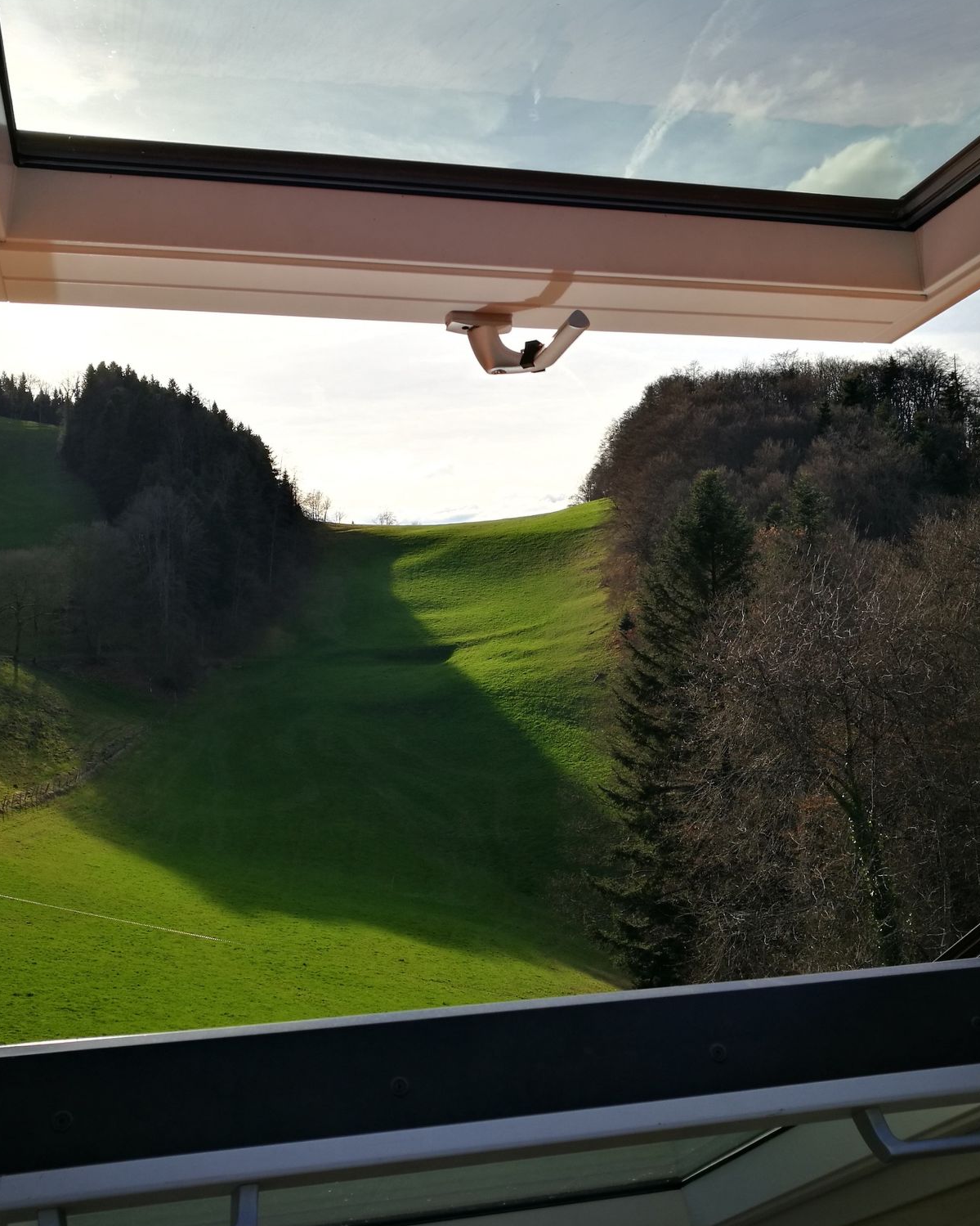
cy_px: 617
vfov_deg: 50.3
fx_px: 1305
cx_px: 466
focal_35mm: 36
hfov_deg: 41.1
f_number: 2.2
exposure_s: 1/810
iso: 50
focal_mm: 4.5
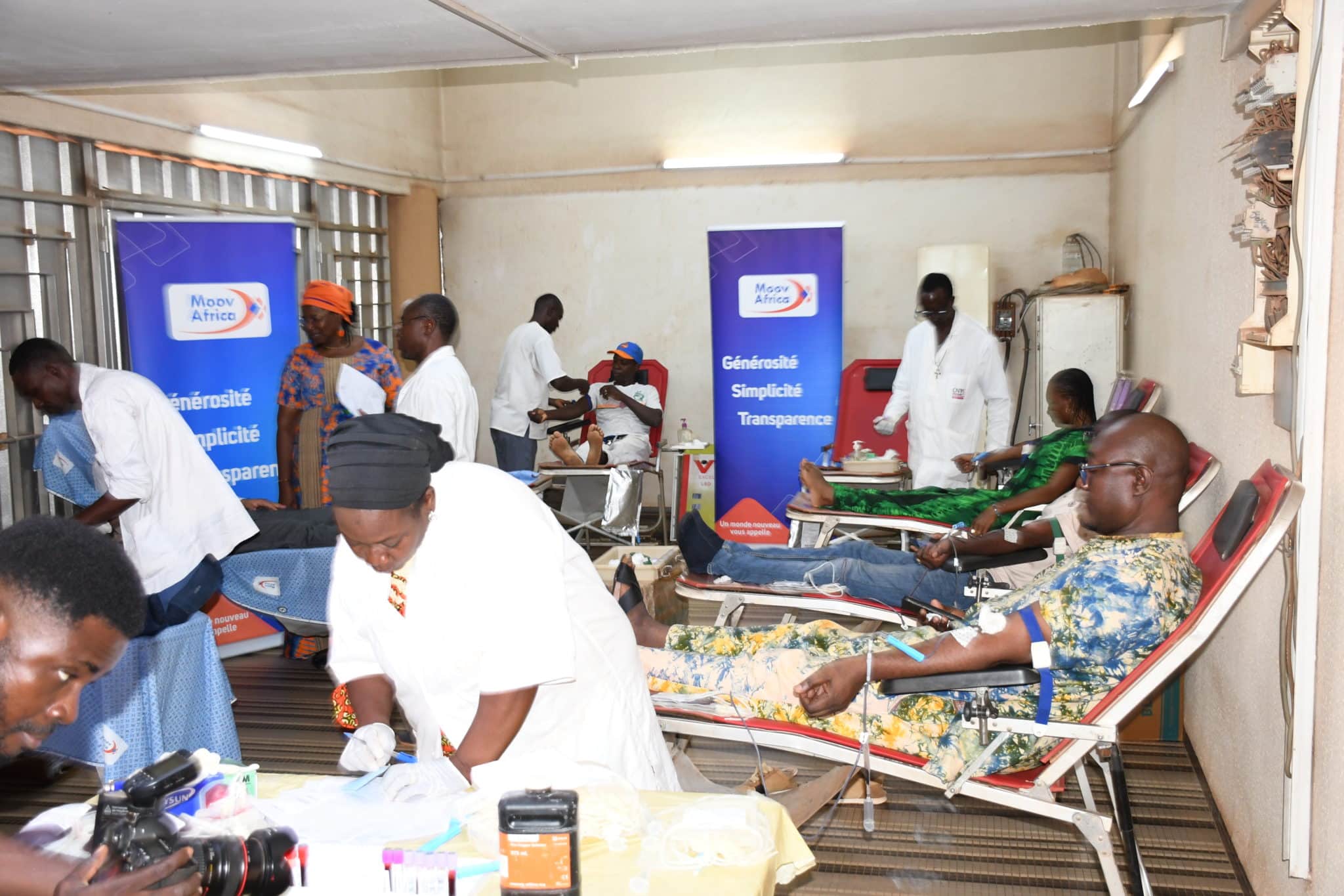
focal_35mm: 36
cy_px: 448
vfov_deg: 36.9
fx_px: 1344
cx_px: 672
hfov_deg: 53.1
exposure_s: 1/60
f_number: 4.5
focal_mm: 24
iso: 900
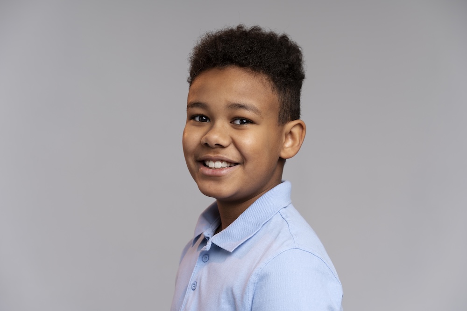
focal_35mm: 72
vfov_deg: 18.9
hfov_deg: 28.1
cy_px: 156
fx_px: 934
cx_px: 234
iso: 100
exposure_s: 1/160
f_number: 8
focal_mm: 72
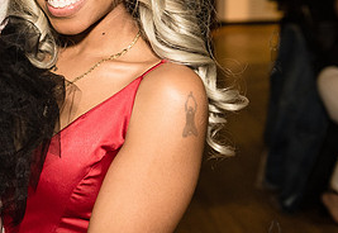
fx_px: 787
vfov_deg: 16.7
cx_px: -5
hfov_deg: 23.2
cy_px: 42
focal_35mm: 83
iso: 2000
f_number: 3.5
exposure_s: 1/320
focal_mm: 36
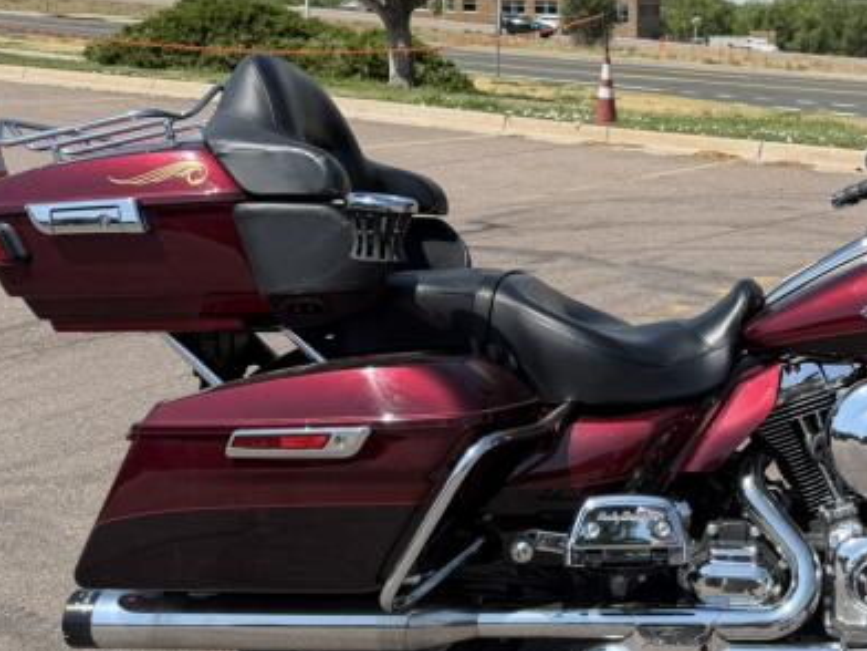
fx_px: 1227
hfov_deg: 37.1
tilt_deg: -14.4
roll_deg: -2.1
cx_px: 730
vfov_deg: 29.7
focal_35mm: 49
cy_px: 339
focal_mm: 6.76
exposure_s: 1/3759
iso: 80
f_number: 1.78
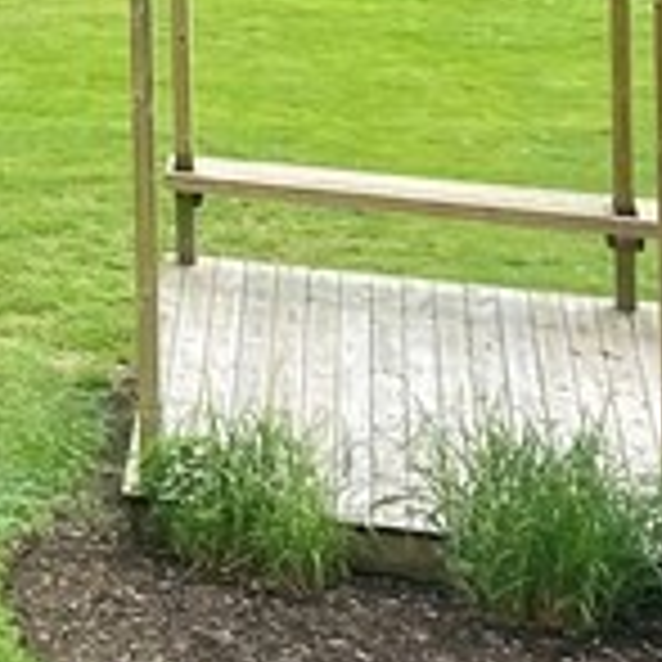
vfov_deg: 10.0
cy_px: -707
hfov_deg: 9.1
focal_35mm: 160
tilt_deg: -2.2
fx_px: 3462
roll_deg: +1.1
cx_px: -1229
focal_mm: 4.25
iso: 32
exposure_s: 1/810
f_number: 1.8
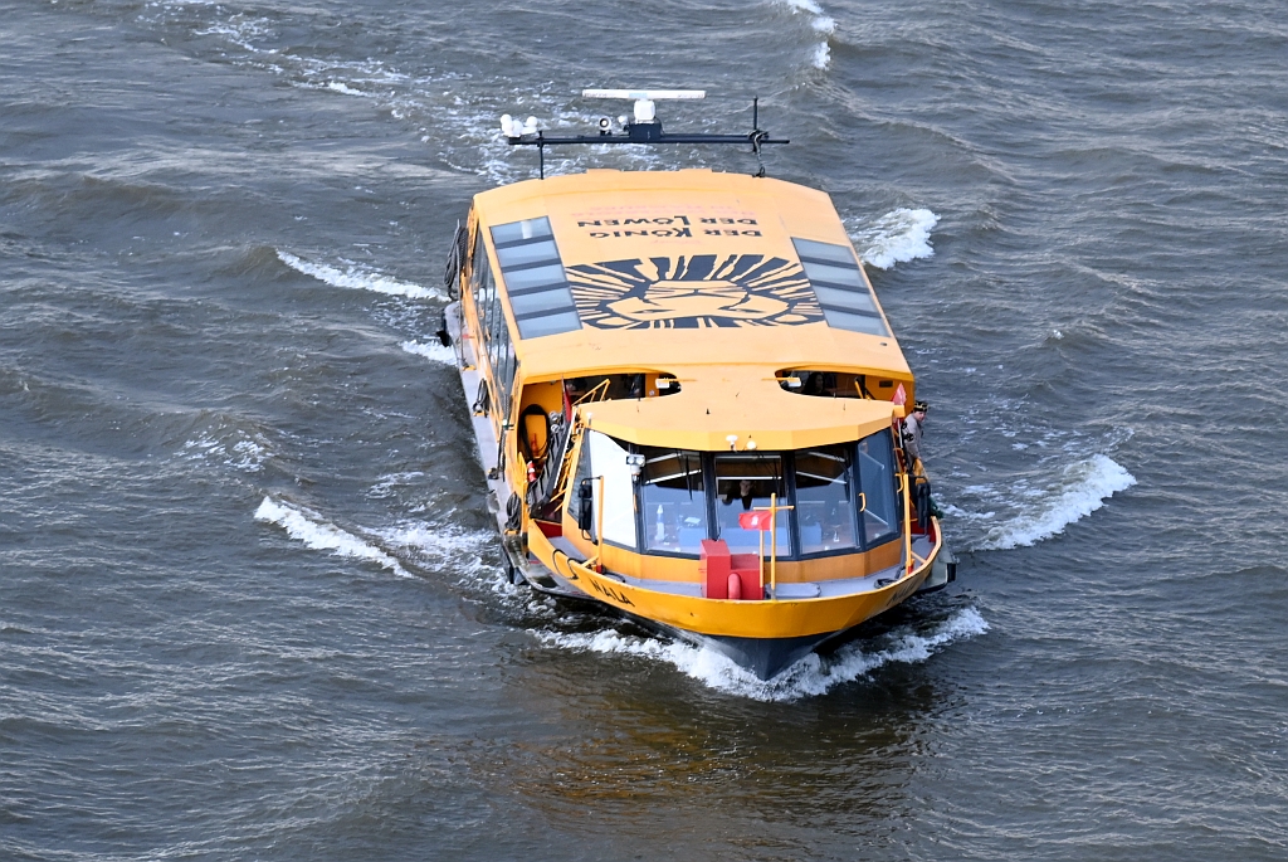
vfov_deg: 11.4
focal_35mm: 120
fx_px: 4298
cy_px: 431
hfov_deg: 17.0
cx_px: 644
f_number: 4
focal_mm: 120
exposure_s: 1/125
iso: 720
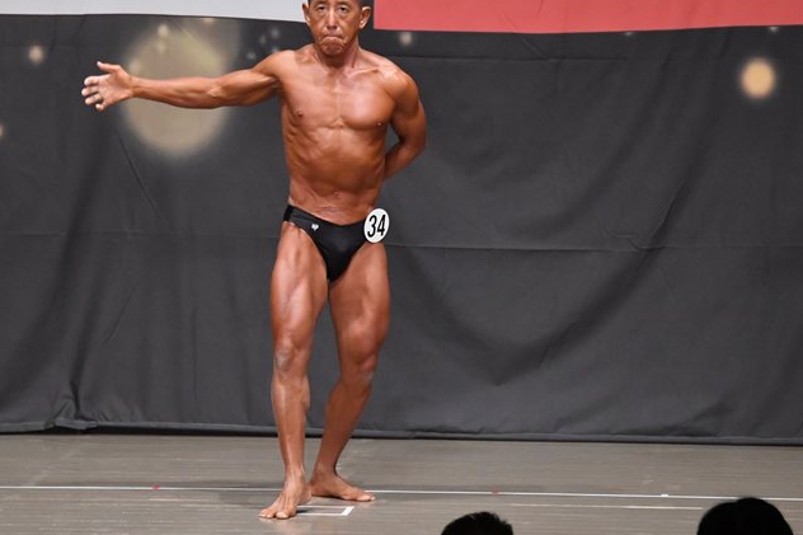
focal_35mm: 276
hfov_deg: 7.5
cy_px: 240
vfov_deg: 5.0
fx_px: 6154
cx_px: 368
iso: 6400
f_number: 5.6
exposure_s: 1/400
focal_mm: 150
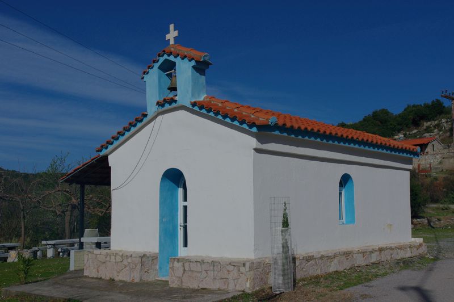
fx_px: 491
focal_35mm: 39
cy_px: 151
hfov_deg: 49.6
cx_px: 227
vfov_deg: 34.2
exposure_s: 1/1600
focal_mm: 26
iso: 100
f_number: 10
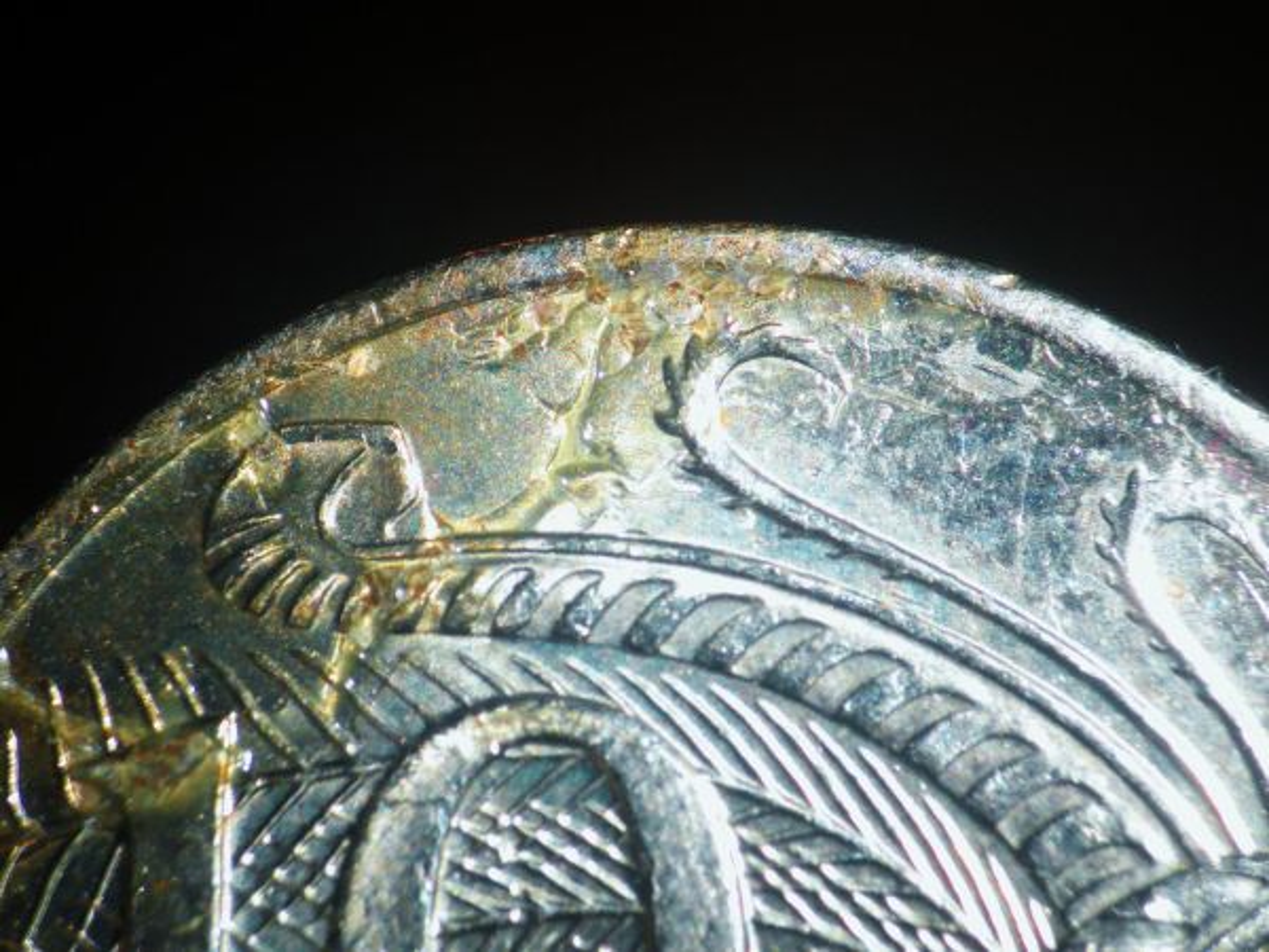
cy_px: 476
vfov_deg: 22.9
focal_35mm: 64
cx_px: 634
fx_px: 2346
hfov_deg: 30.3
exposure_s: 1/80
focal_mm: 11.4
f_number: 4.3
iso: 100
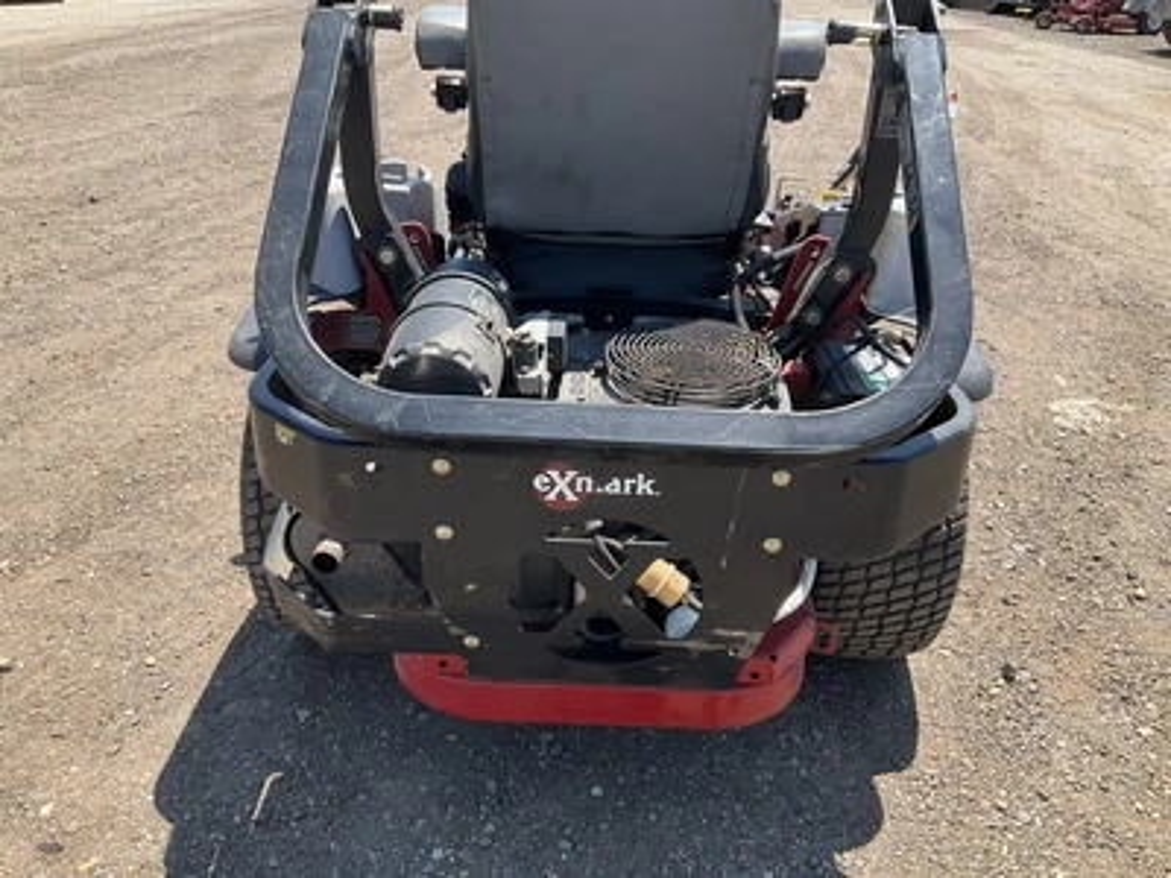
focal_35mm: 29
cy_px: 439
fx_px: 981
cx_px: 586
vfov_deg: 48.2
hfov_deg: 61.7
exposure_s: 1/709
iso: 25
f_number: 1.8
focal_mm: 3
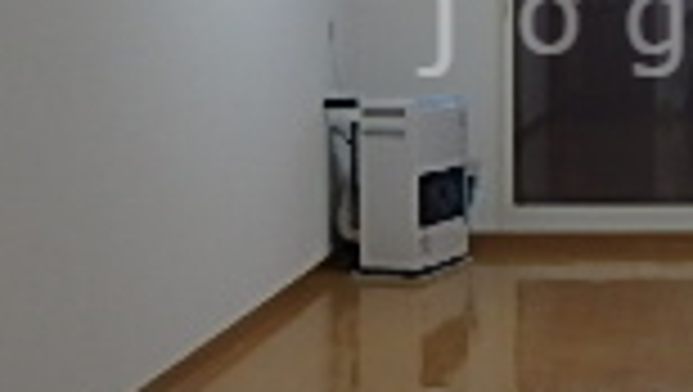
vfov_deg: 12.7
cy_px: 23
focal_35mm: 95
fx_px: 1748
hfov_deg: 21.5
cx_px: 724
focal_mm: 3.7
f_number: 3.5
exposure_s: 1/30
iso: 200
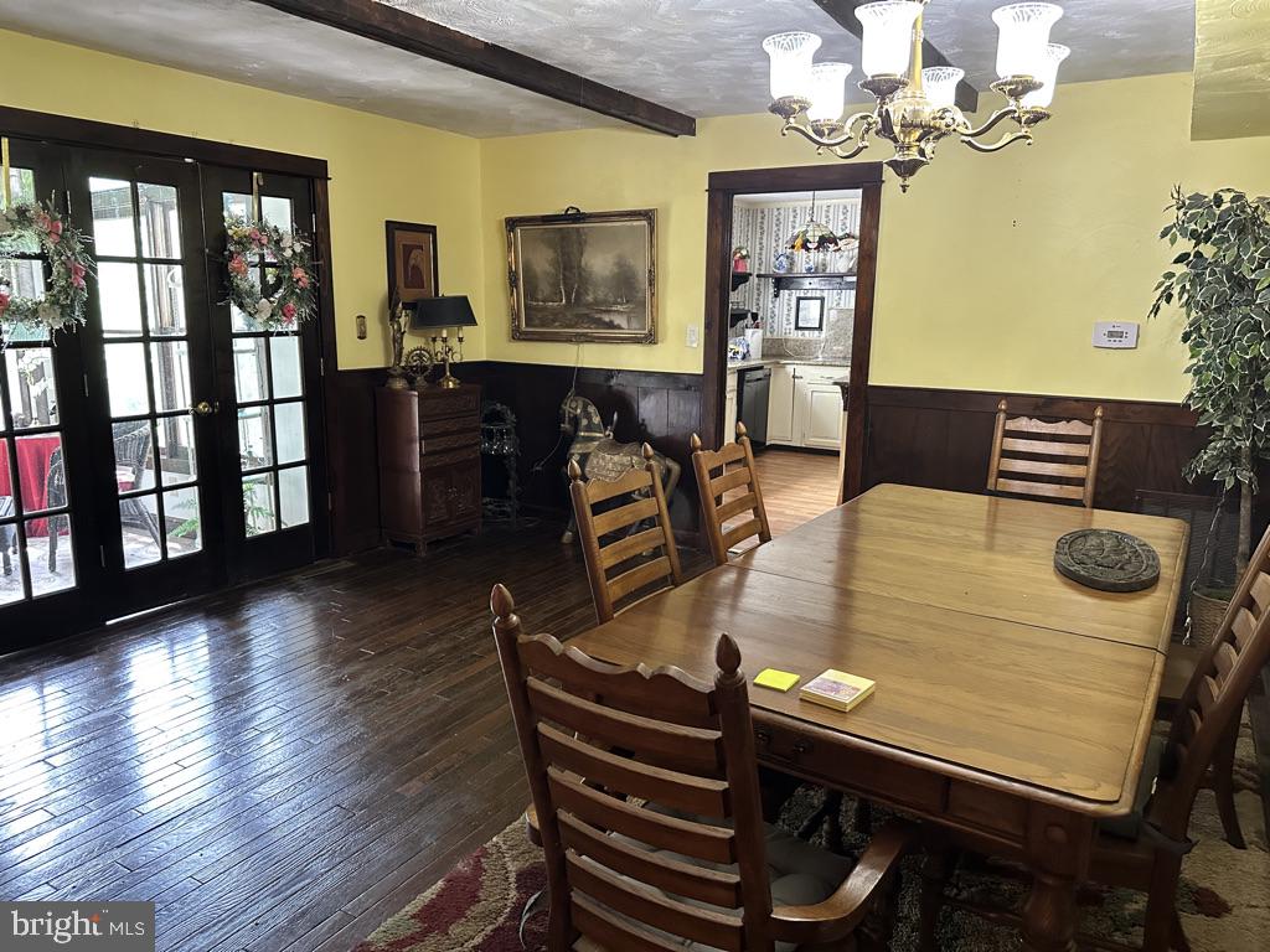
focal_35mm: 24
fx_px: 881
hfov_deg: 71.6
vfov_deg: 56.8
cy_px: 476
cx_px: 635
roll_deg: -0.7
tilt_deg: -9.7
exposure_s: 1/60
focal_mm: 6.86
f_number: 1.78
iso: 500
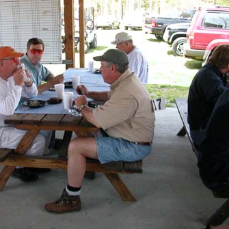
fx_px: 329
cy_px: 114
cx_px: 82
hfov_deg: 38.0
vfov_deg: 38.3
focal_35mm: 44
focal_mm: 5.6
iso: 100
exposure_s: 1/136
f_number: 2.7
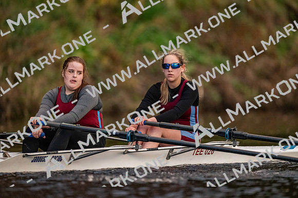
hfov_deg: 3.4
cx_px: 149
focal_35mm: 600
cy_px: 99
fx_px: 4965
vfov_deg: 2.3
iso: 5000
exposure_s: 1/2500
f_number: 4
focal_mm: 600
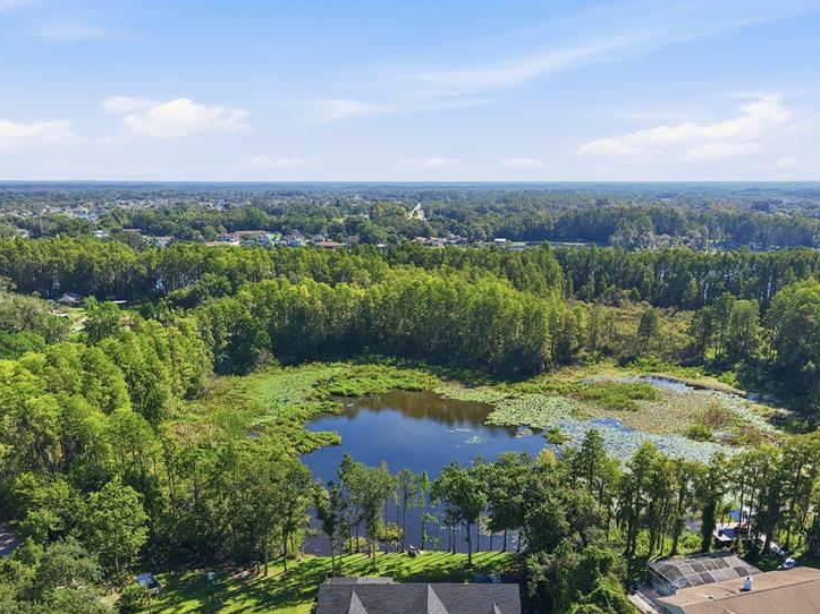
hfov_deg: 53.9
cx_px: 432
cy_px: 426
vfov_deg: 41.1
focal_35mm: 34
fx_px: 805
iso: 280
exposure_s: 1/6000
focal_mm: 8.7
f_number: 1.8
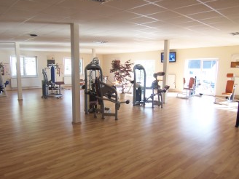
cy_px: 95
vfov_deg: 51.3
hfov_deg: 64.9
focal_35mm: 27
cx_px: 99
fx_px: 186
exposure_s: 1/40
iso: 64
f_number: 2.8
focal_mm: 3.8
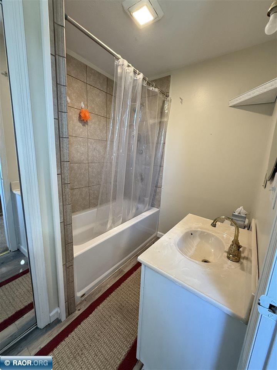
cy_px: 185
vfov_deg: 102.1
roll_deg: -2.6
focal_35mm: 14
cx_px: 138
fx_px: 149
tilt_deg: -10.4
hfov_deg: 85.7
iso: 250
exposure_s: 1/60
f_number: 2.2
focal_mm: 2.22
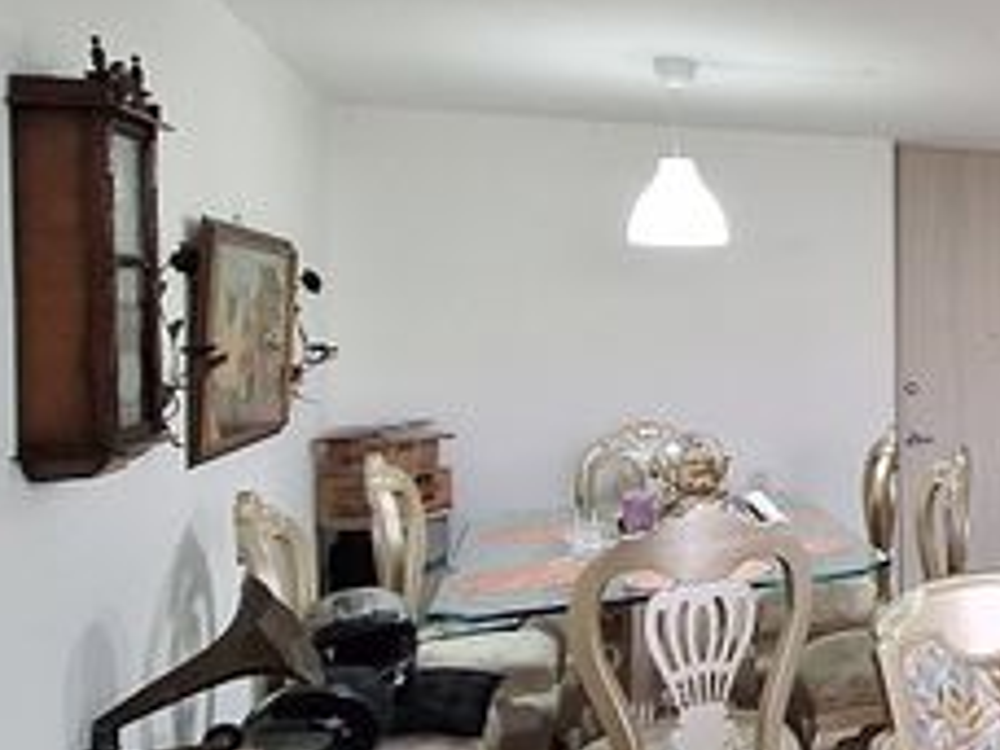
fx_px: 1098
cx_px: 1239
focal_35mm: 38
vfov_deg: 37.6
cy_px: 307
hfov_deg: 36.2
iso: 250
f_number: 2.2
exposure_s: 1/24
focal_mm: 1.74
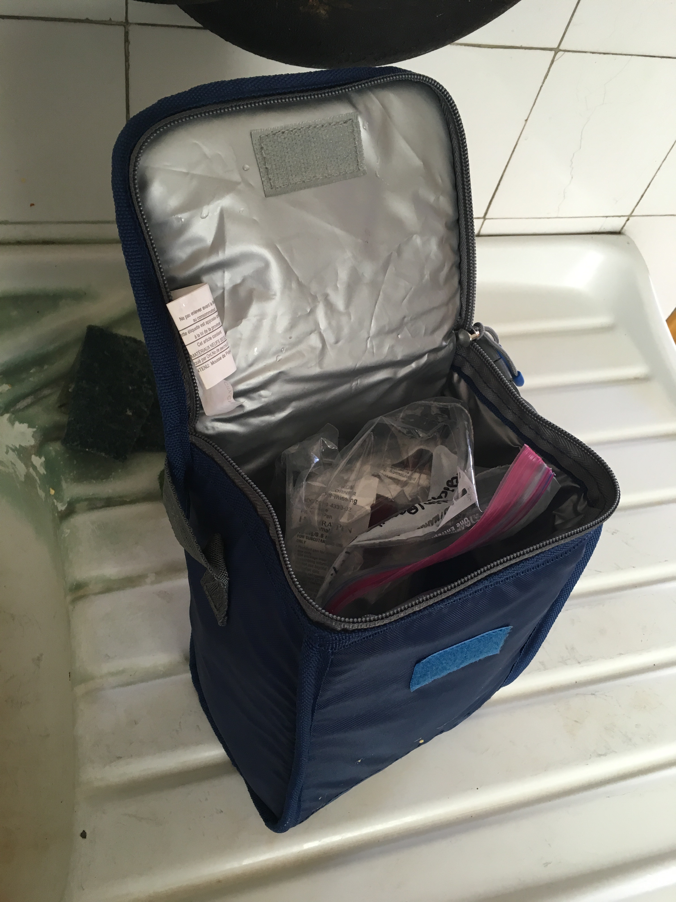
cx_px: 338
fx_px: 755
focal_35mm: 29
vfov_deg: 61.7
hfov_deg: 48.2
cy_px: 451
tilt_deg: -53.6
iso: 64
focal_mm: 4.15
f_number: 2.2
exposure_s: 1/30
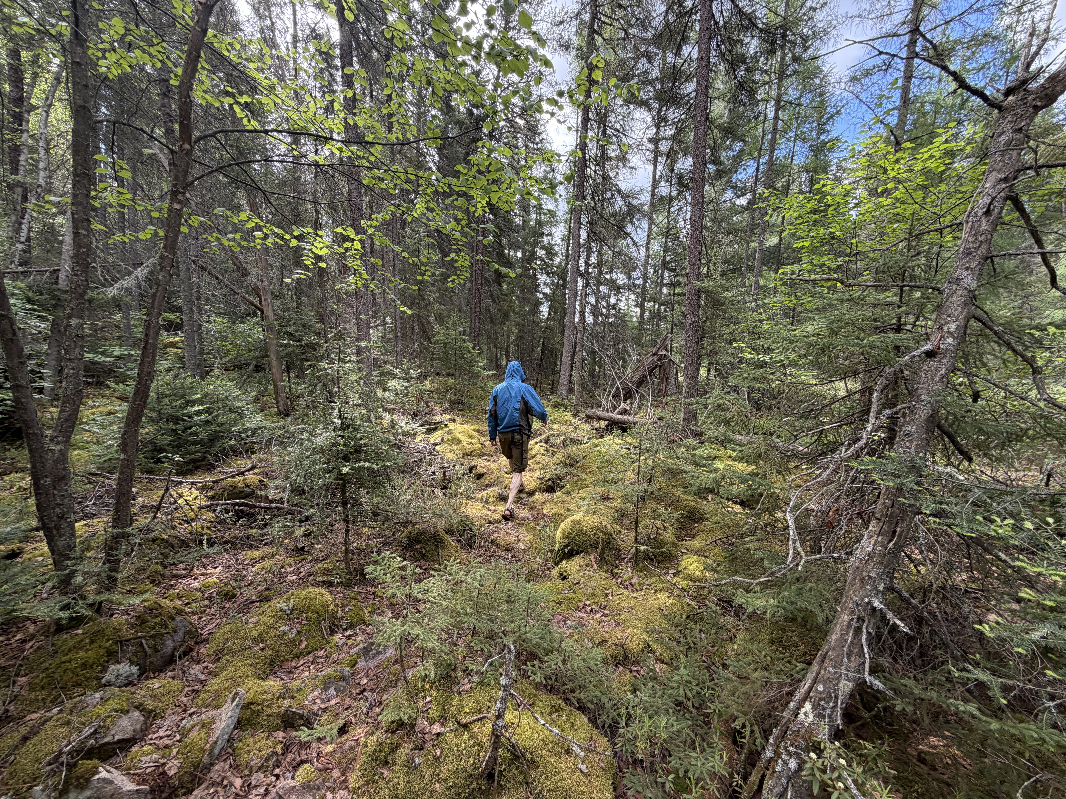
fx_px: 431
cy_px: 400
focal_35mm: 14
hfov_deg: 102.1
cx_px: 533
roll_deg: +0.1
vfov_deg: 85.7
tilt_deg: -6.1
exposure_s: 1/281
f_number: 2.2
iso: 50
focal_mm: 2.22
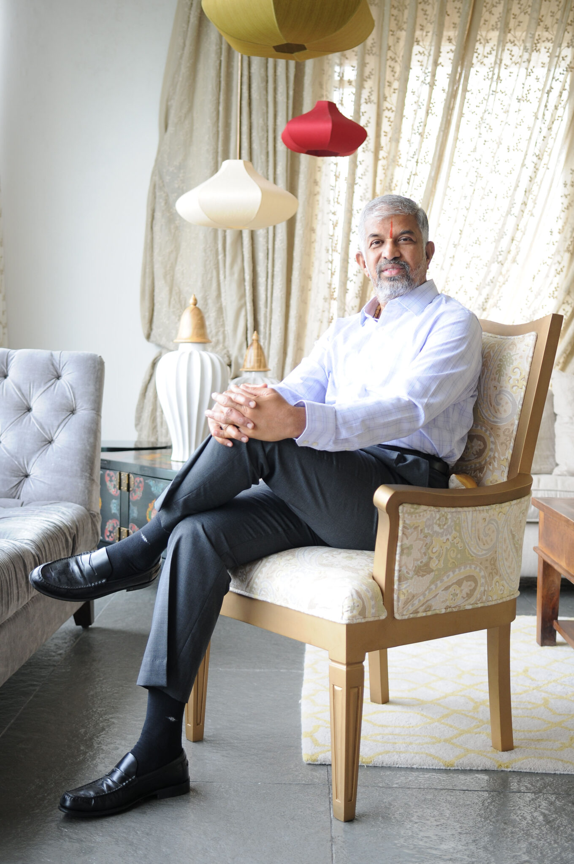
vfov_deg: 42.4
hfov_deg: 28.9
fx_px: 1115
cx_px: 287
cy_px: 432
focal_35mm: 46
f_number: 3.2
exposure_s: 1/160
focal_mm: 31
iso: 200
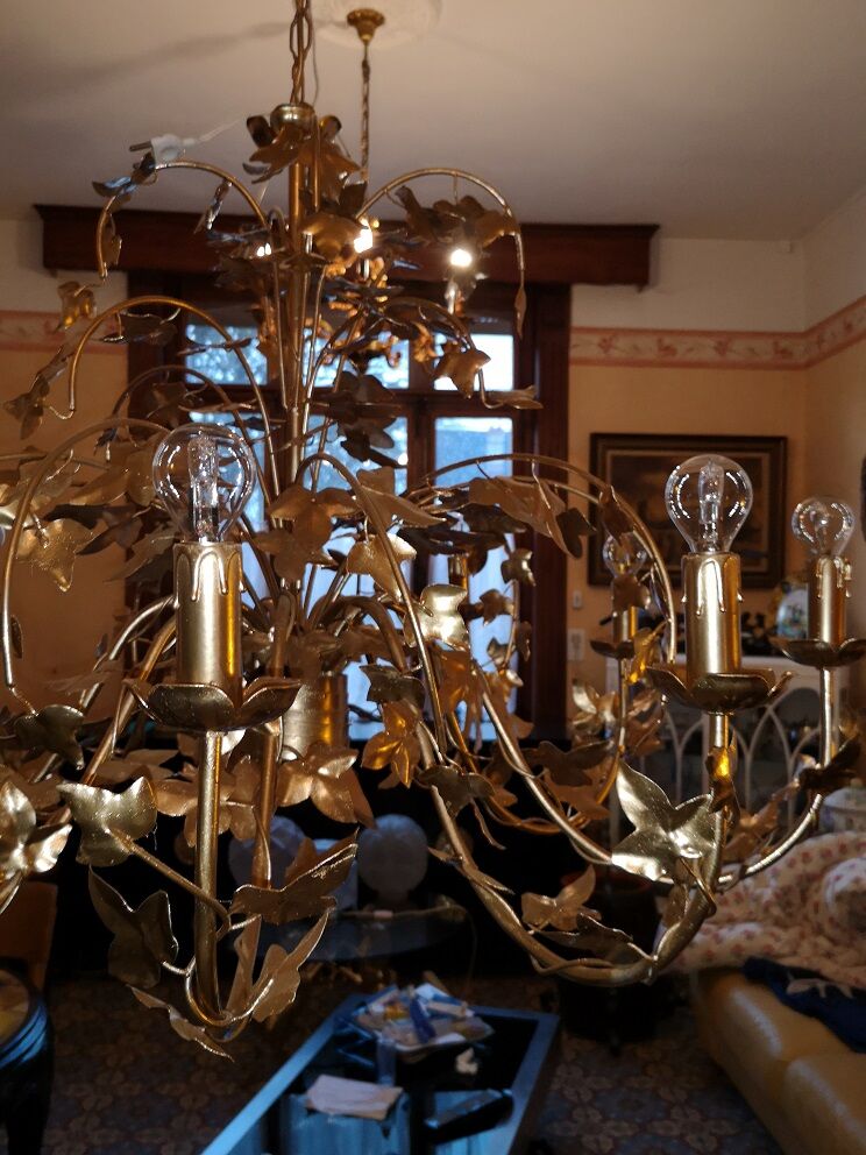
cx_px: 433
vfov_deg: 58.4
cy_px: 578
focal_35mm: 31
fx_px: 1034
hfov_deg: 45.4
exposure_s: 1/50
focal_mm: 3.95
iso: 160
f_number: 1.8
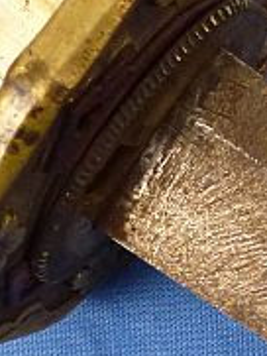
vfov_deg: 11.6
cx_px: 721
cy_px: 401
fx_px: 1726
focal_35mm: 168
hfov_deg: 7.9
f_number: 3.8
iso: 320
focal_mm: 6.8
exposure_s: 1/80
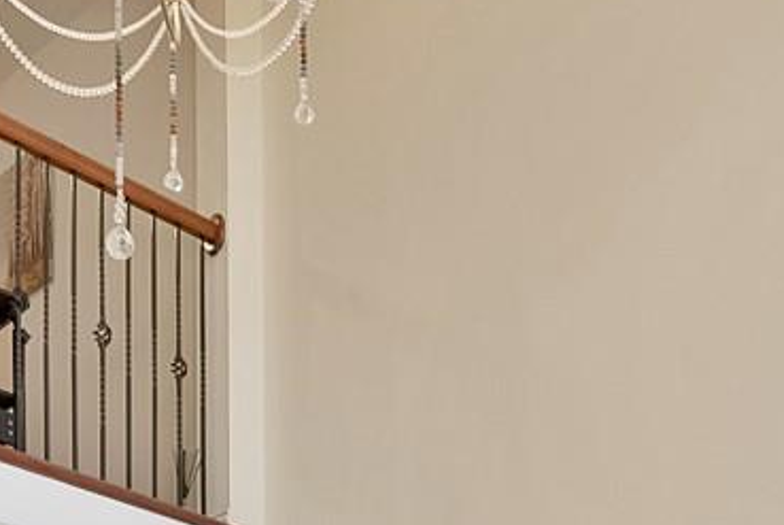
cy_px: 1118
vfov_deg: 15.6
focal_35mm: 65
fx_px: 1417
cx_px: 404
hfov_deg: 30.9
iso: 640
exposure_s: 1/1.25
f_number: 9
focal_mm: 12
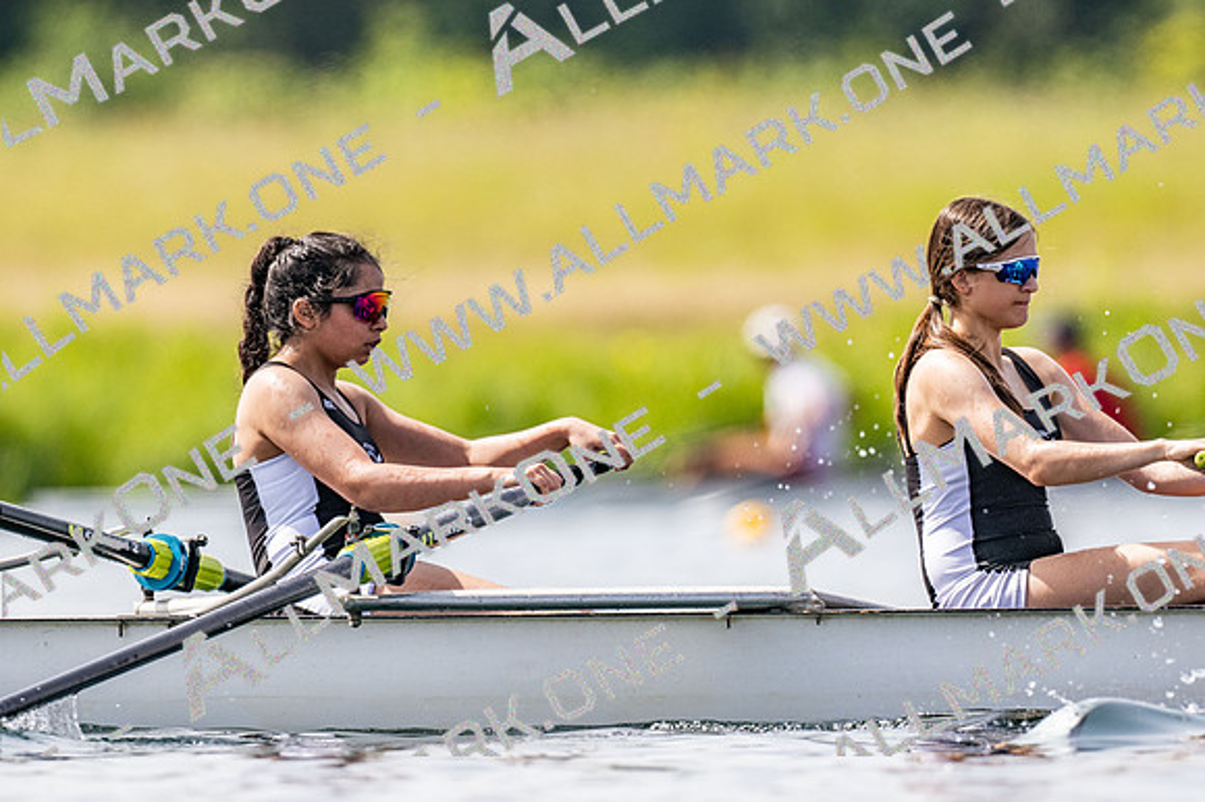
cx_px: 602
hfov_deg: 2.3
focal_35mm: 900
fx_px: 30107
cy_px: 401
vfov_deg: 1.5
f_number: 5
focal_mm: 600
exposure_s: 1/2500
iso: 280
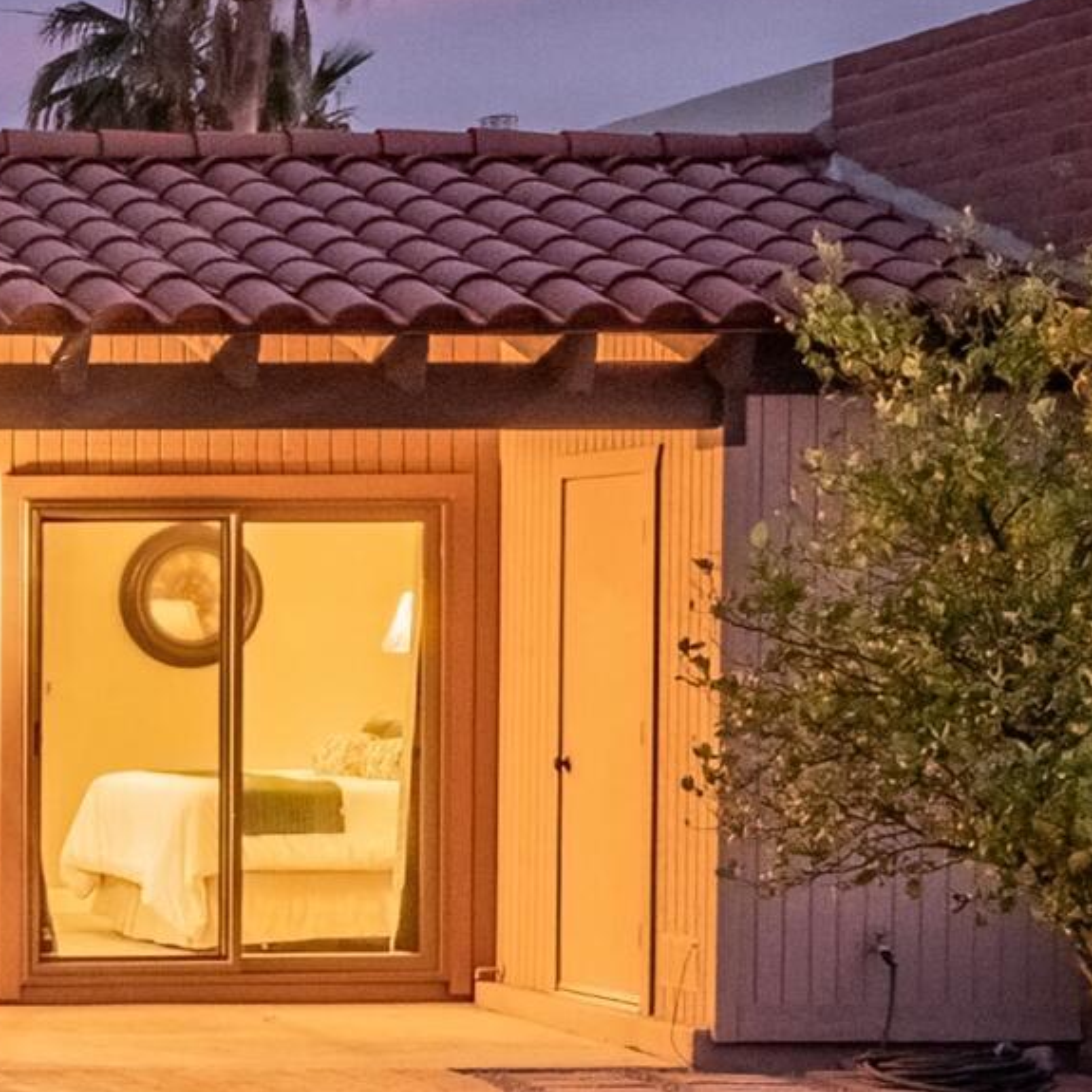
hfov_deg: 12.0
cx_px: -917
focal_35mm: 133
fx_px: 4747
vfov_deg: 13.1
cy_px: 809
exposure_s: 8
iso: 800
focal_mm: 20
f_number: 18
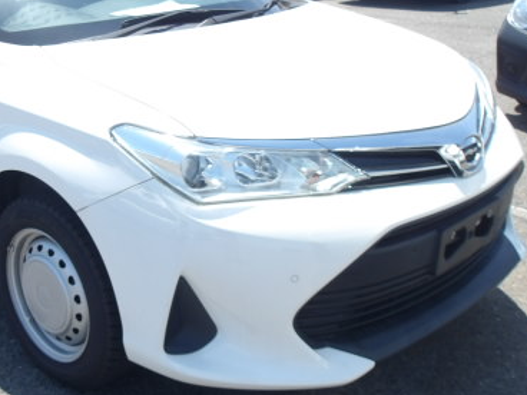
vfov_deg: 30.8
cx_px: 113
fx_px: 716
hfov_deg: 39.0
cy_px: 160
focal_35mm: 47
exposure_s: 1/60
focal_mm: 4.9
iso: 100
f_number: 10.4
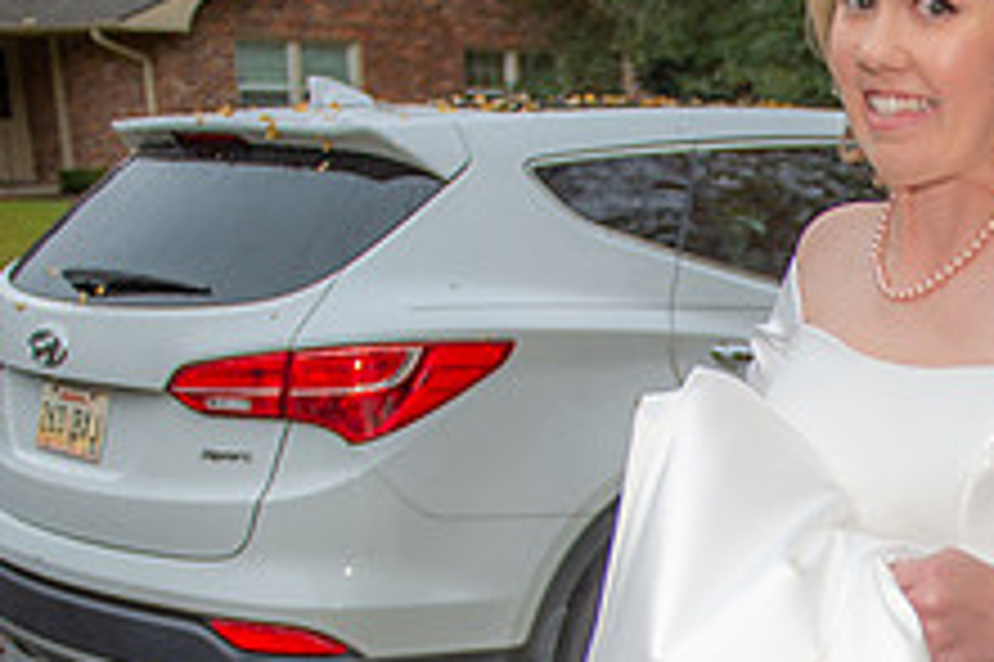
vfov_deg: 20.7
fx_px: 1738
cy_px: 694
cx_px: 1070
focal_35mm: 63
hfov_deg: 29.1
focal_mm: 24
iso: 320
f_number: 2.8
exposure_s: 1/1600
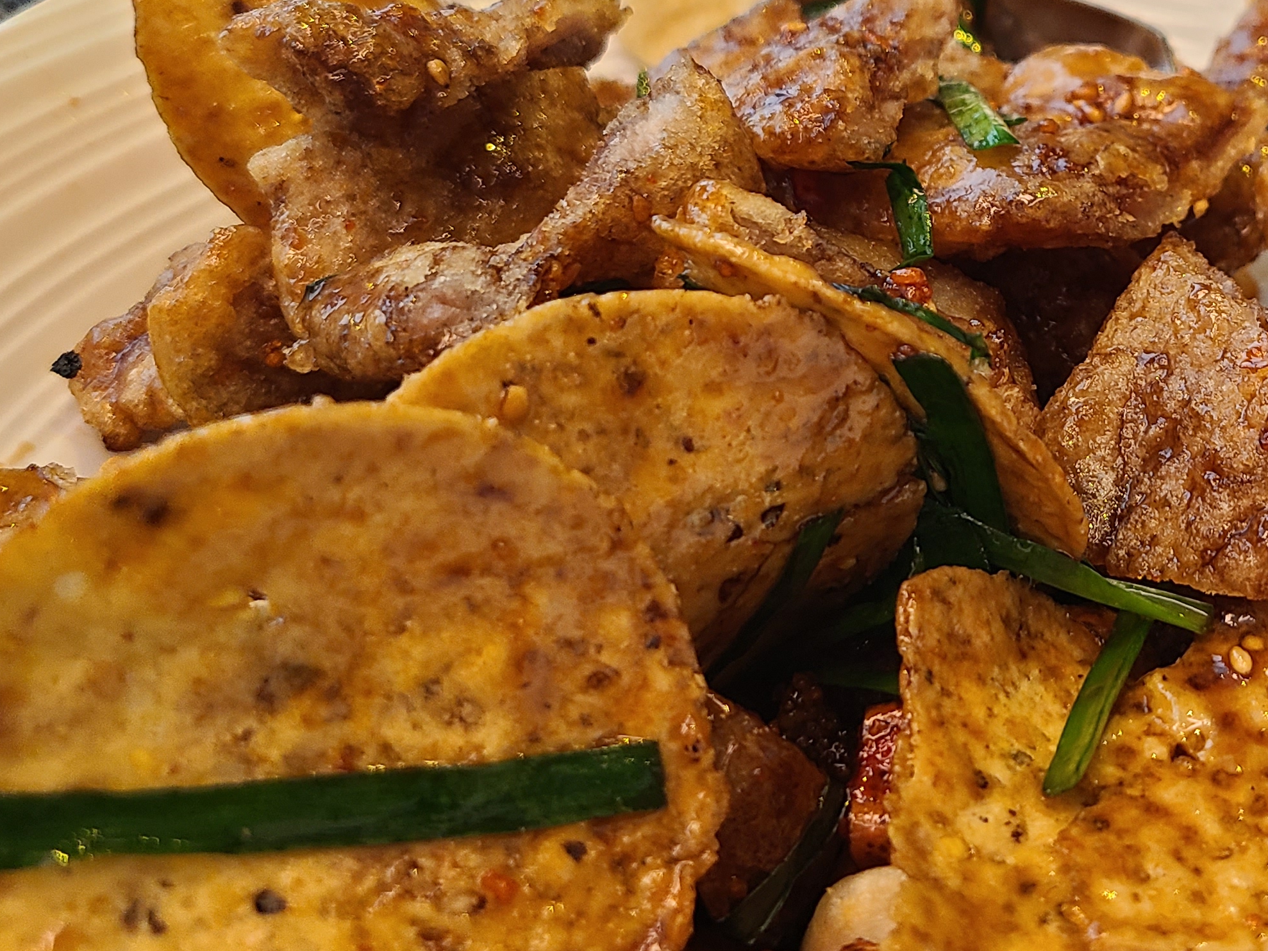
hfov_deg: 34.6
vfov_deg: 27.3
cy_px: 297
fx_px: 1941
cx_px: 1080
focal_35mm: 53
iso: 125
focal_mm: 5.4
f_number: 1.8
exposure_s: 1/59
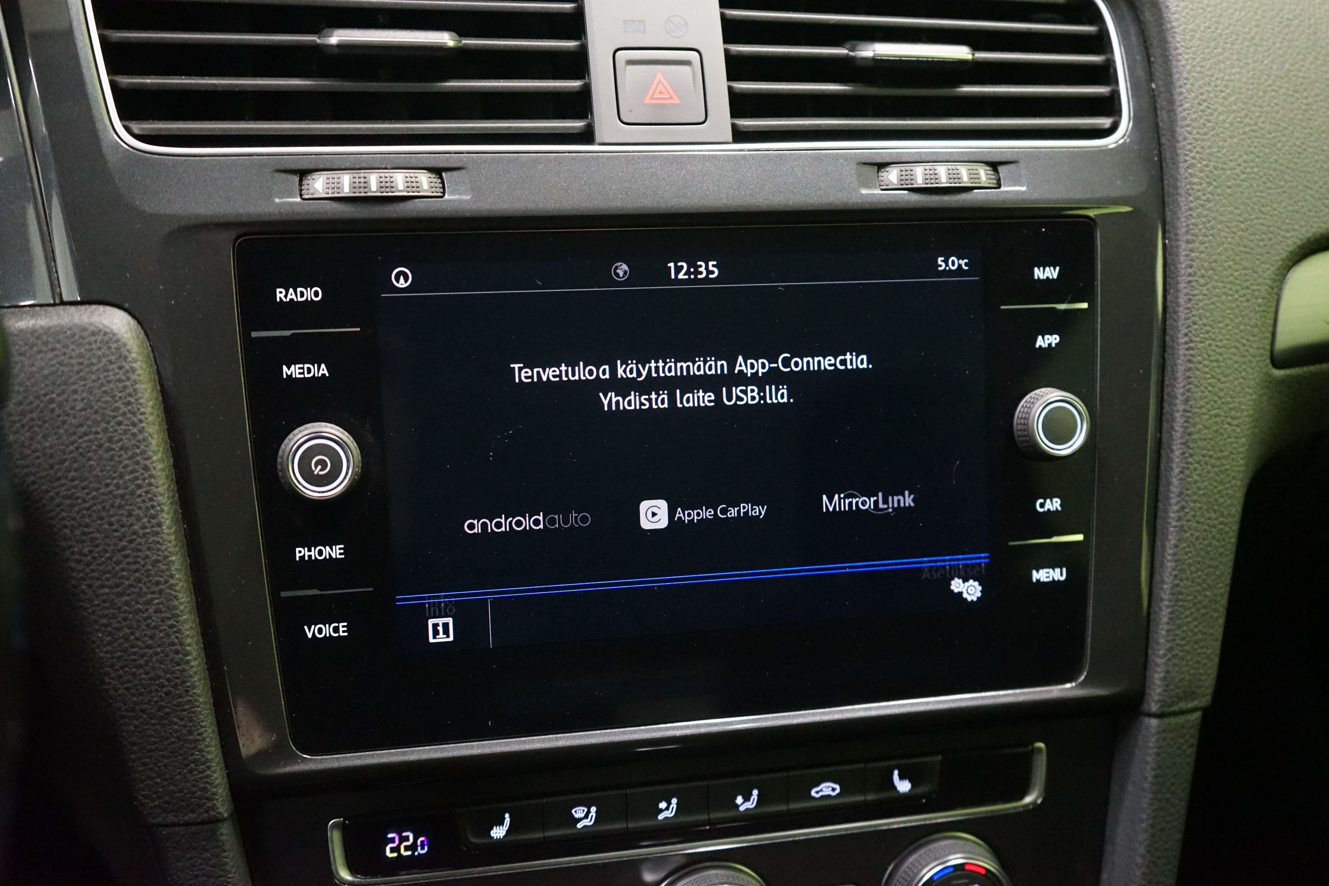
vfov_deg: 32.6
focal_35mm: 41
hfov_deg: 47.4
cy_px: 443
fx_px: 1513
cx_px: 664
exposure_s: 1/25
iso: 6400
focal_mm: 41
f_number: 4.5
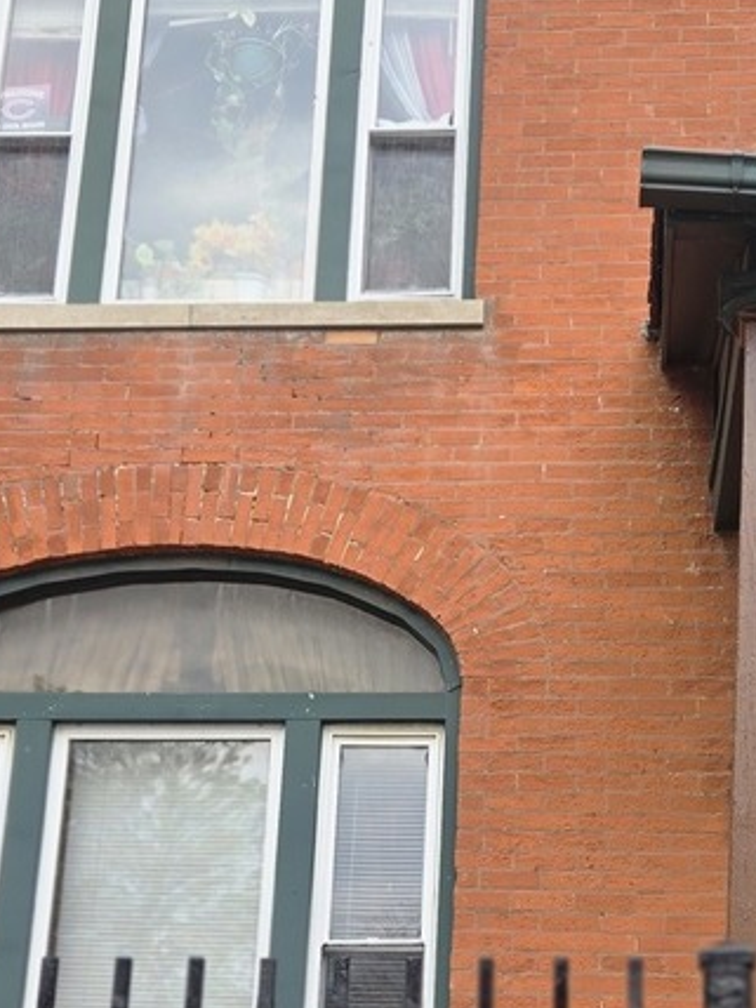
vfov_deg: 33.0
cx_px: 509
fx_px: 1689
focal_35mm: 58
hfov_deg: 25.1
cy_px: 645
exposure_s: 1/892
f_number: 1.8
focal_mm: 5.4
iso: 25
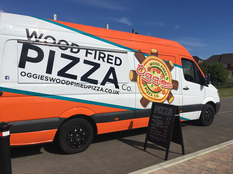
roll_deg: +1.3
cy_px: 87
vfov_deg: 48.2
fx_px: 195
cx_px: 116
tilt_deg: -2.7
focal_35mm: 29
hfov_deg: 61.7
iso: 25
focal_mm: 4.15
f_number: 2.2
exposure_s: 1/5128
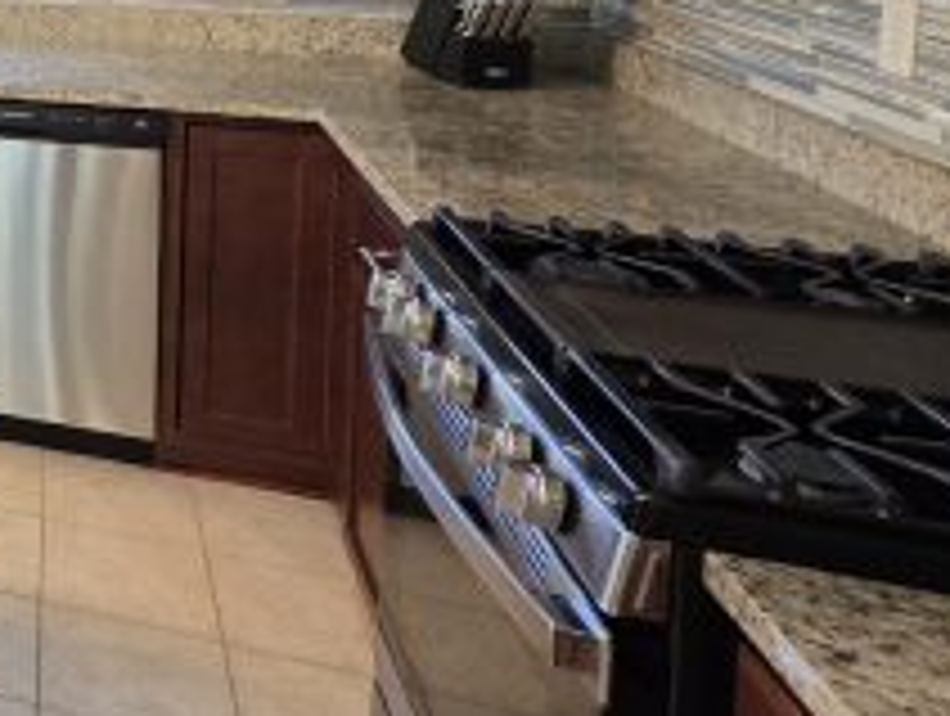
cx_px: -511
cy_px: -81
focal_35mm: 41
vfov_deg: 31.1
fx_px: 1127
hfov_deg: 28.0
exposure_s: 1/60
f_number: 1.9
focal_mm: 2.2
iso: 250
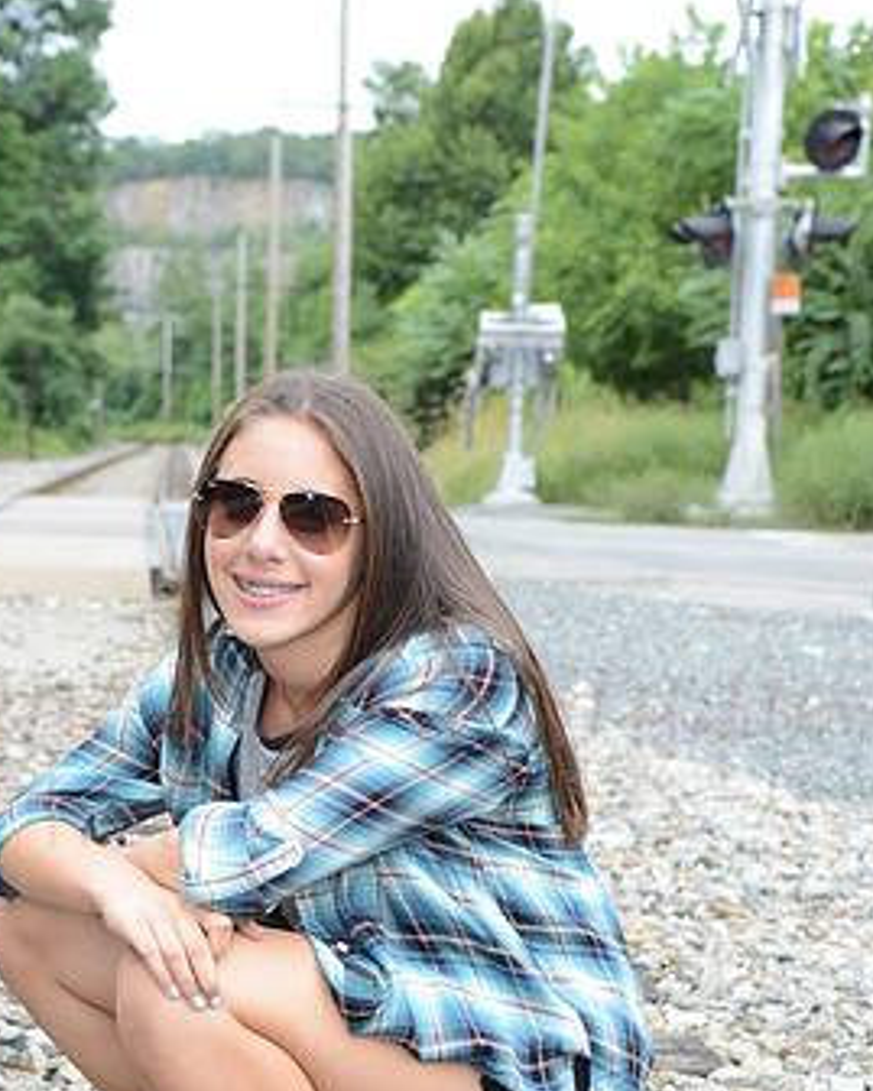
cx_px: 268
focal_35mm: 81
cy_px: 718
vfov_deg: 23.5
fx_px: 2615
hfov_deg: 18.9
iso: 1600
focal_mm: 50
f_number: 5.6
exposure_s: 1/250
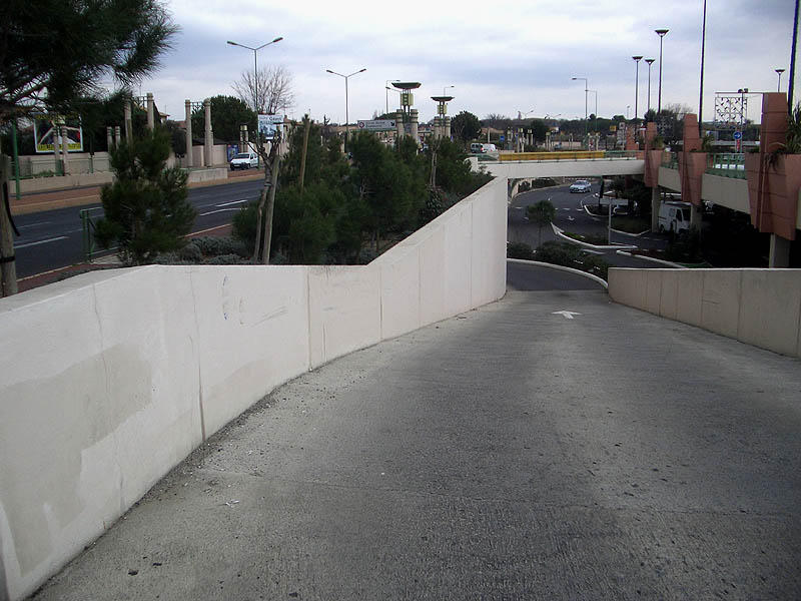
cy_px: 300
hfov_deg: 52.6
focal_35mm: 35
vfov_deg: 40.7
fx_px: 810
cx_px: 400
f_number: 2.6
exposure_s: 1/640
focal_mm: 5.8
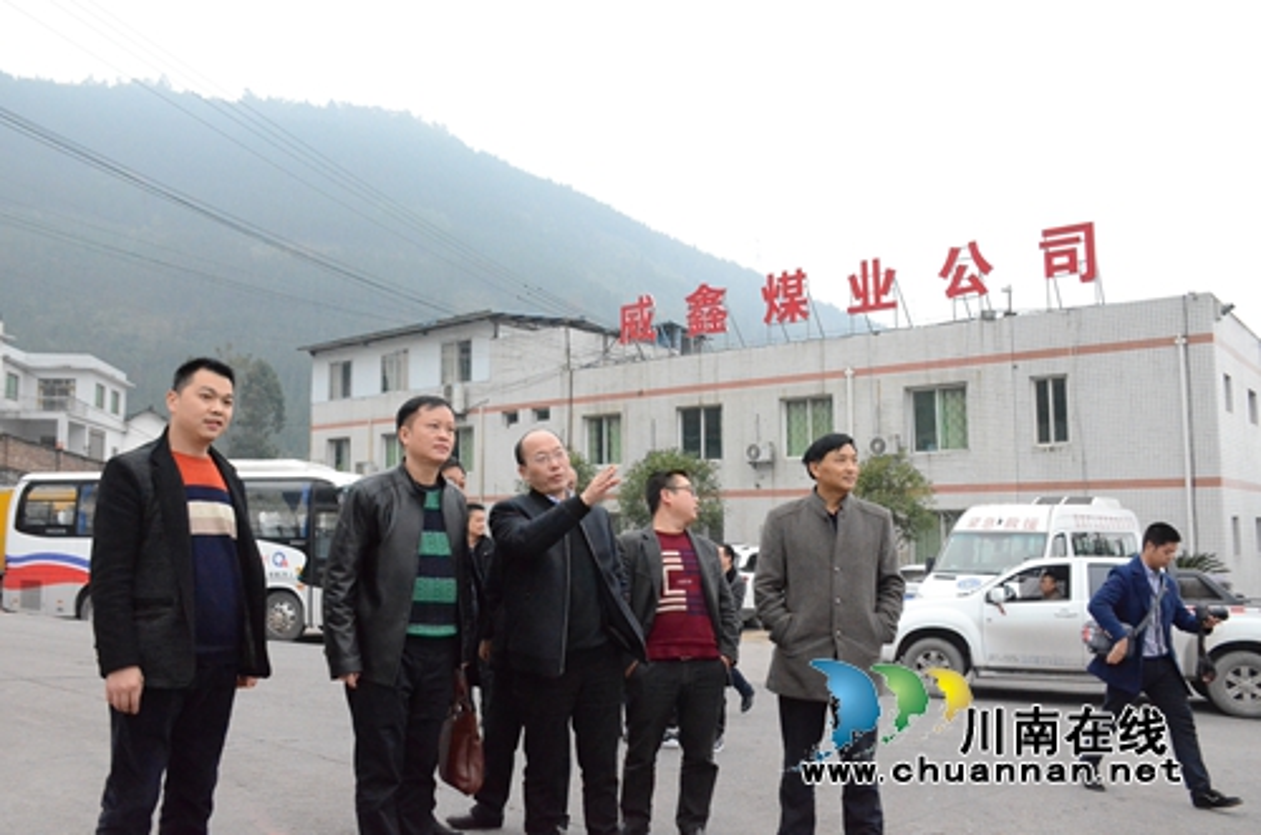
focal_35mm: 27
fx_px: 944
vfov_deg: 47.7
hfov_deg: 67.5
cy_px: 418
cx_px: 630
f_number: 10
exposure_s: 1/640
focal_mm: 18
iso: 6400
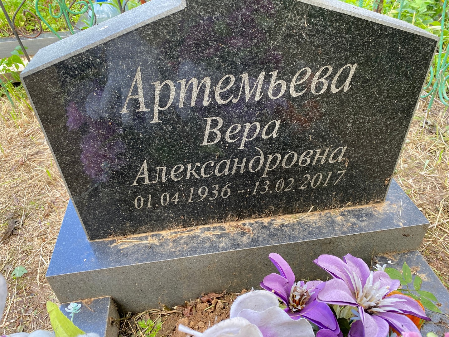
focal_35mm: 26
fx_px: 337
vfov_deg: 53.1
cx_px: 224
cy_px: 168
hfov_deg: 67.3
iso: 100
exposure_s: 1/121
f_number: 1.8
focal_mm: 4.25
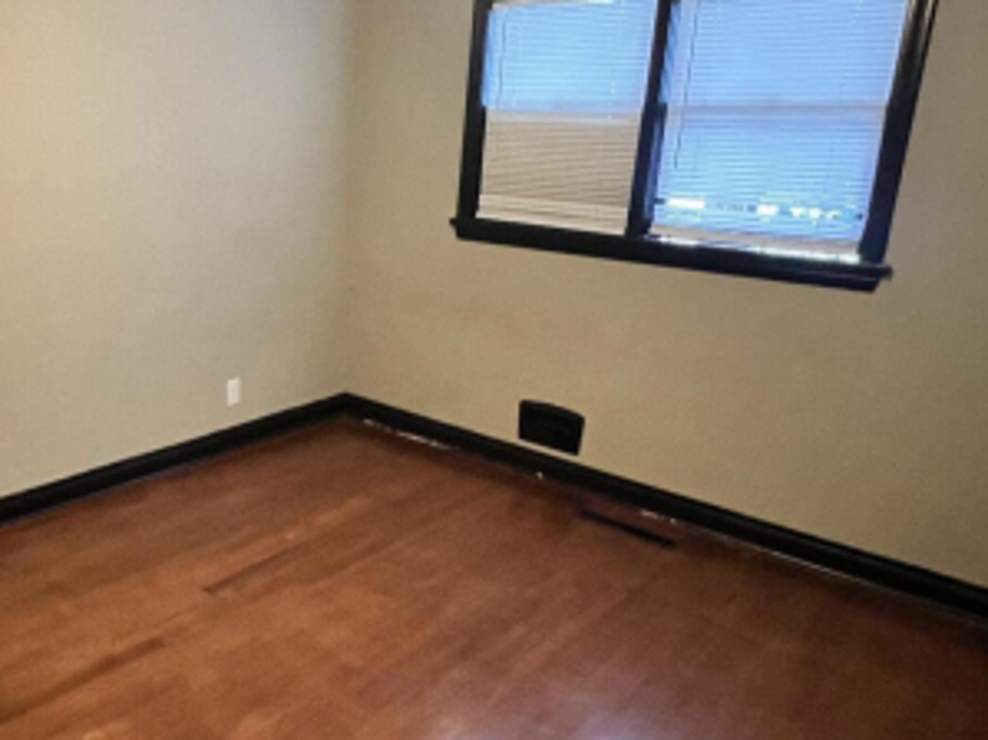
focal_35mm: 29
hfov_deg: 57.8
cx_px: 221
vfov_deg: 48.2
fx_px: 827
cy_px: 355
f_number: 1.8
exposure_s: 1/40
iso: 1000
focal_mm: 1.57
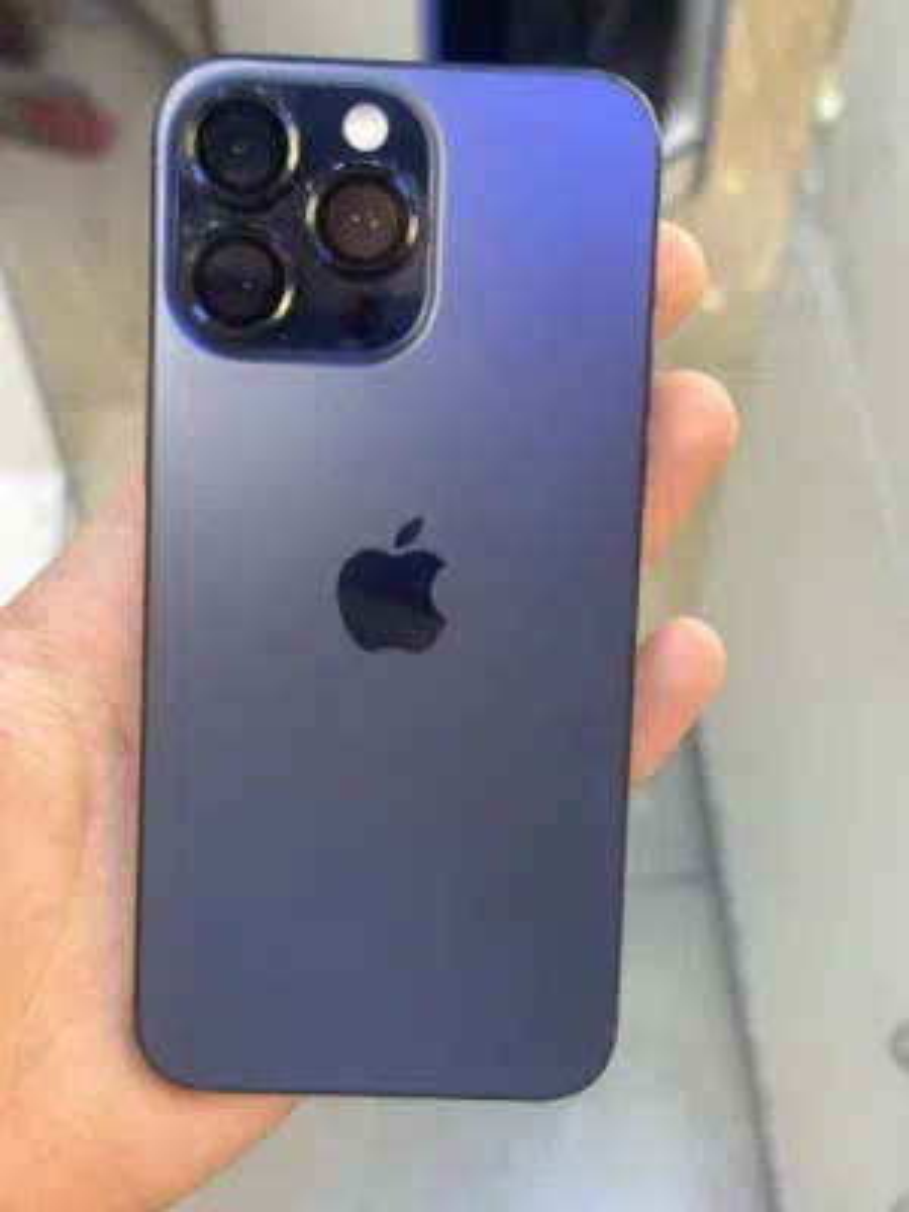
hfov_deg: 30.3
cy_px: 606
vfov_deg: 39.7
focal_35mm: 48
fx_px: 1681
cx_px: 454
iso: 80
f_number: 1.78
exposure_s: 1/90
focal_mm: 6.86
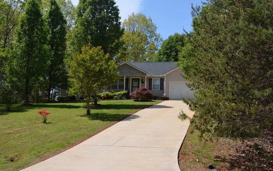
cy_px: 88
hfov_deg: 49.3
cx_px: 137
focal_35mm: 40
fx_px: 298
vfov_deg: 32.0
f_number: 9
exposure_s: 1/200
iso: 100
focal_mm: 26
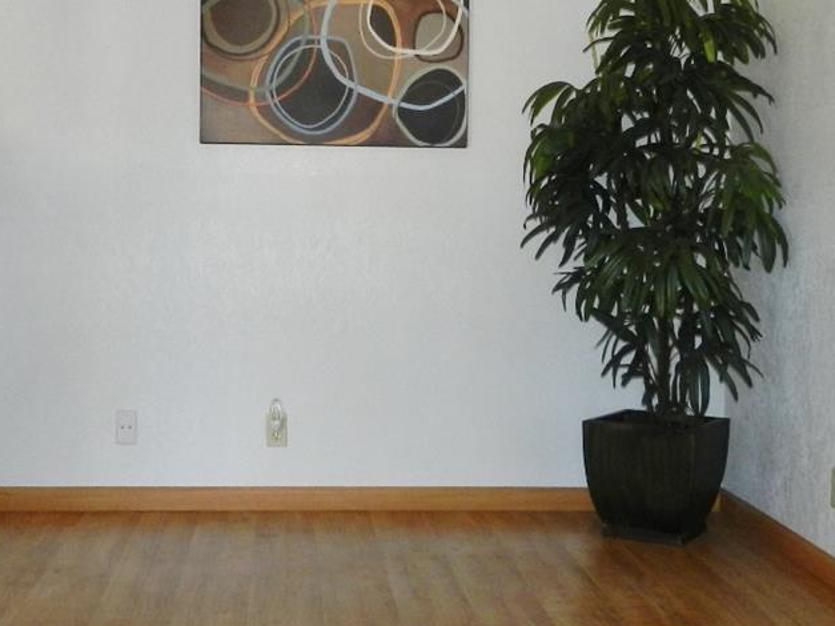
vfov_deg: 26.5
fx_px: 1326
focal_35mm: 55
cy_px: 258
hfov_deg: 34.9
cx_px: 406
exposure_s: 1/30
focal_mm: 4
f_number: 3.4
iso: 200
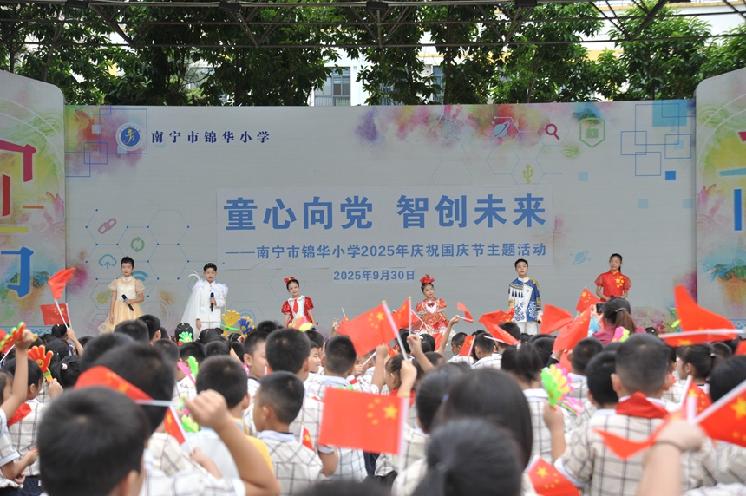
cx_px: 373
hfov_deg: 23.9
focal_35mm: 85
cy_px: 248
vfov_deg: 16.0
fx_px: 1760
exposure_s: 1/320
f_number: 7.1
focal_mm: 85
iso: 640
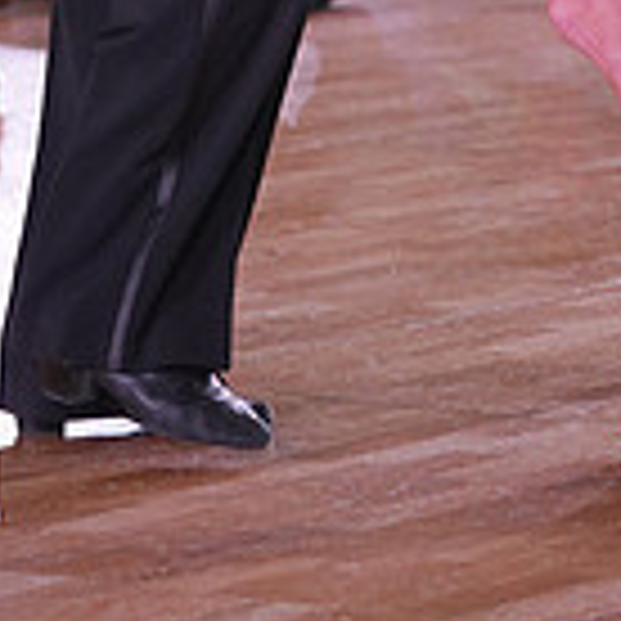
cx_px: 466
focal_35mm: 314
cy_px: -436
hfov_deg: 5.6
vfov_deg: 5.5
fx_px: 6373
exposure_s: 1/500
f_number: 4
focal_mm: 88
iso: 1600
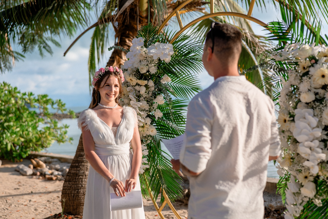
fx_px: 455
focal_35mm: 50
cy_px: 110
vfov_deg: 27.0
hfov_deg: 39.6
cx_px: 164
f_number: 2.2
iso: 320
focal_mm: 50
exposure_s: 1/3200
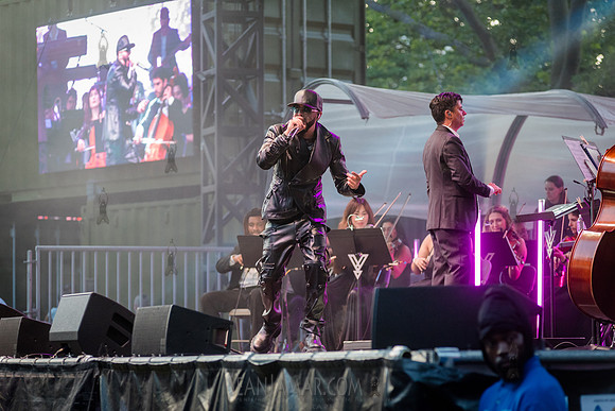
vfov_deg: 9.4
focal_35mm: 145
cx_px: 308
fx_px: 2484
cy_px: 206
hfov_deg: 14.1
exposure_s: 1/400
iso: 2500
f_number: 4
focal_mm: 145
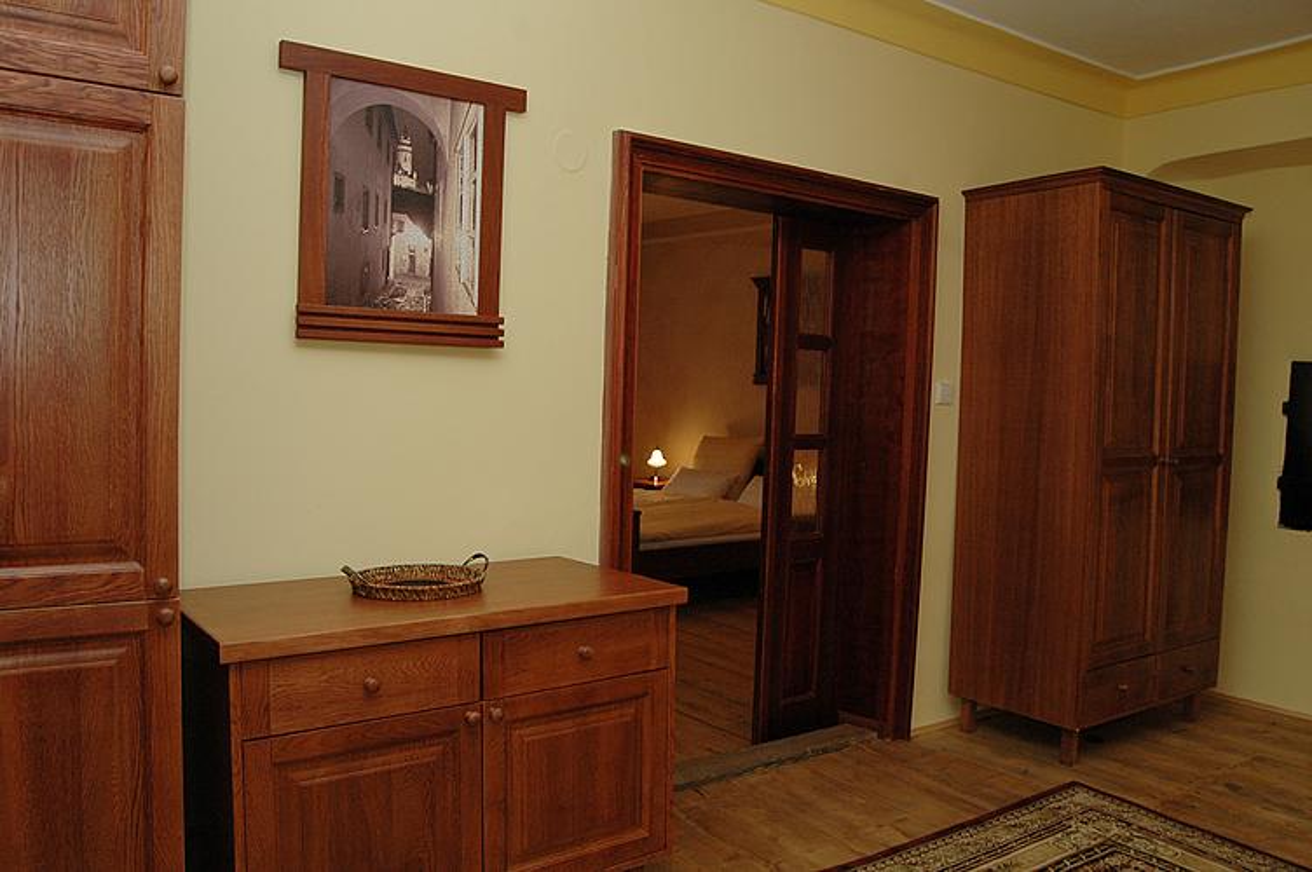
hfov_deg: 67.4
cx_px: 656
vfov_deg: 47.8
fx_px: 983
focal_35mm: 27
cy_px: 436
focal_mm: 18
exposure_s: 1/60
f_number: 5
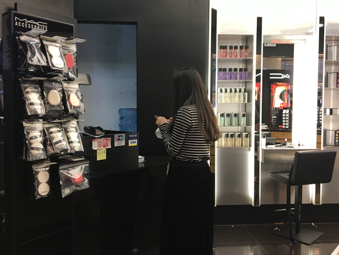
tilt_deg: -2.3
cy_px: 123
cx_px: 163
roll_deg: -0.2
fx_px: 313
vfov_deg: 44.2
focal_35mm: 32
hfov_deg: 56.8
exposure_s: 1/33
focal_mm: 4.15
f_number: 2.2
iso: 64
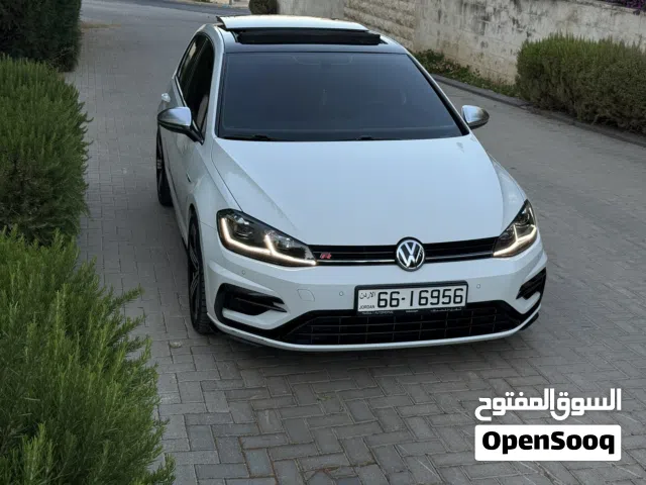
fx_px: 896
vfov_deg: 30.3
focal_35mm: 48
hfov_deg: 39.7
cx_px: 323
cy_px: 242
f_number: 1.78
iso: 64
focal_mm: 6.76
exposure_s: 1/460
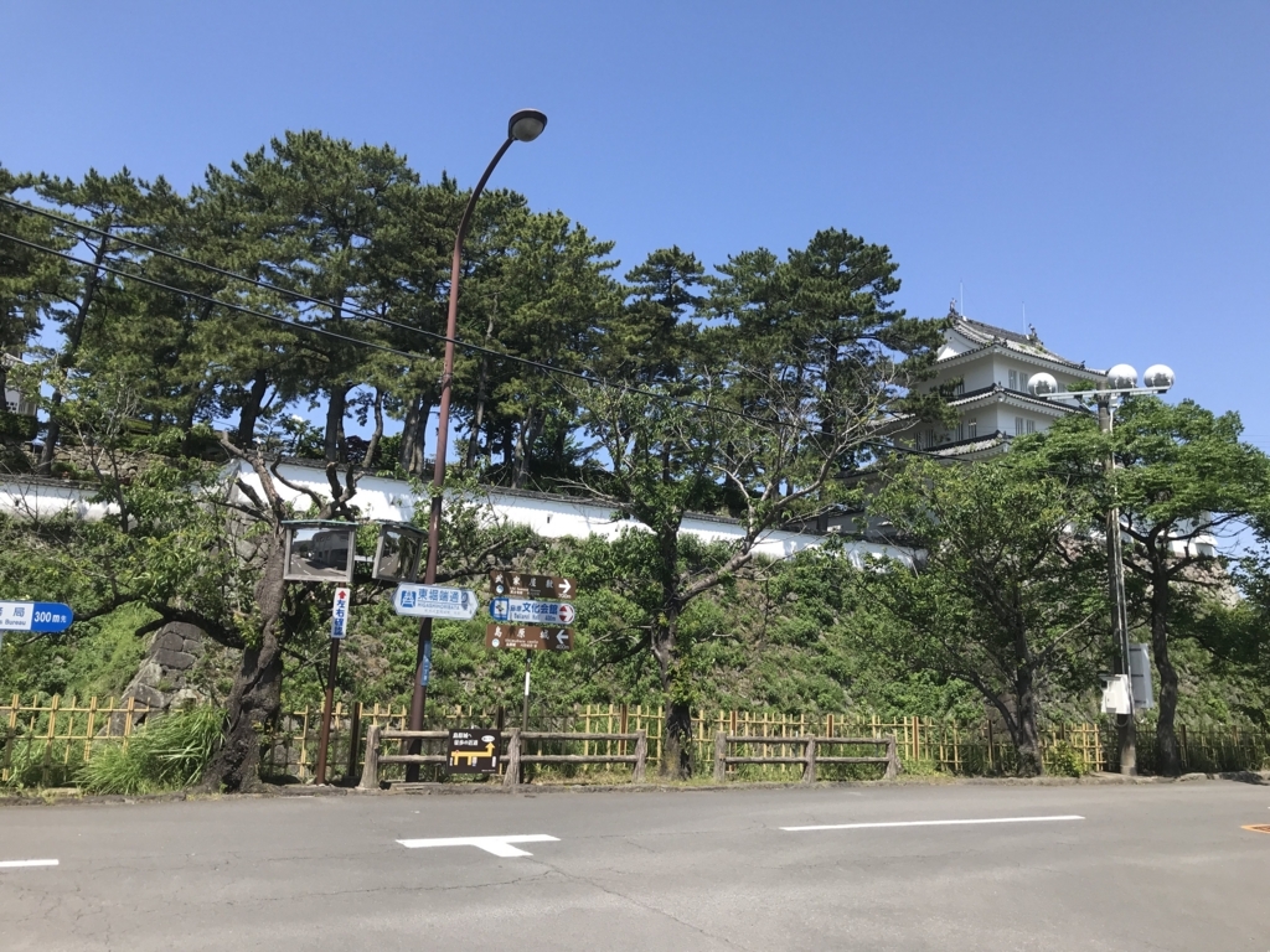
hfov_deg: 63.4
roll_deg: -2.0
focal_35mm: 28
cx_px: 635
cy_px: 476
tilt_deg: +12.0
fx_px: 1027
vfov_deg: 49.7
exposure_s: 1/1330
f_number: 1.8
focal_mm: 3.99
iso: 20
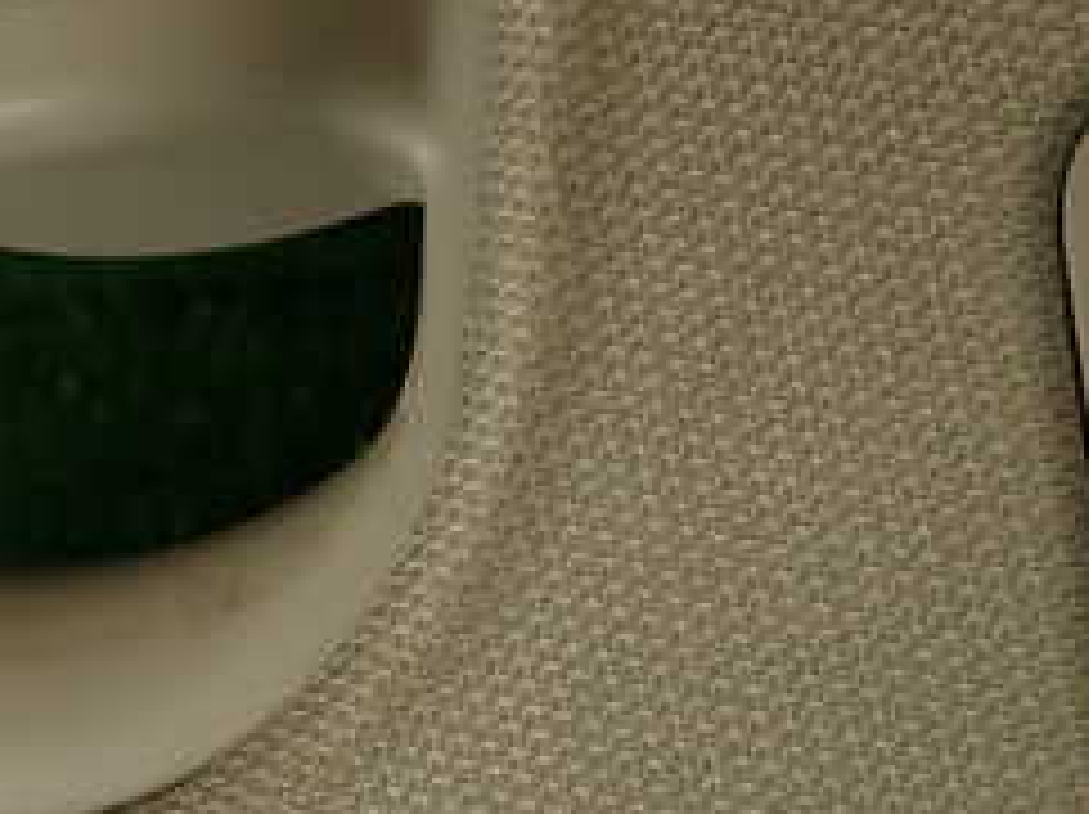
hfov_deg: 29.5
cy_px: 535
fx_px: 1949
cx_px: 50
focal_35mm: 62
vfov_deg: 23.5
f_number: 2.8
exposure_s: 1/100
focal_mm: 4.5
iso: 100
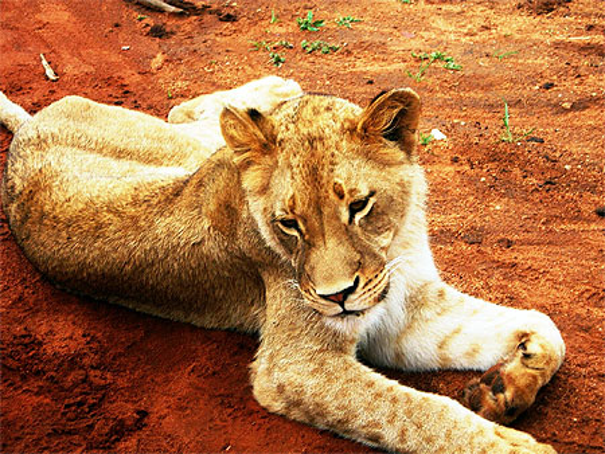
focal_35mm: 103
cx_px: 302
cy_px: 227
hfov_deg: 19.1
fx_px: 1801
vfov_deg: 14.4
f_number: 4.6
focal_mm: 21.3
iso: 50
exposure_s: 1/79
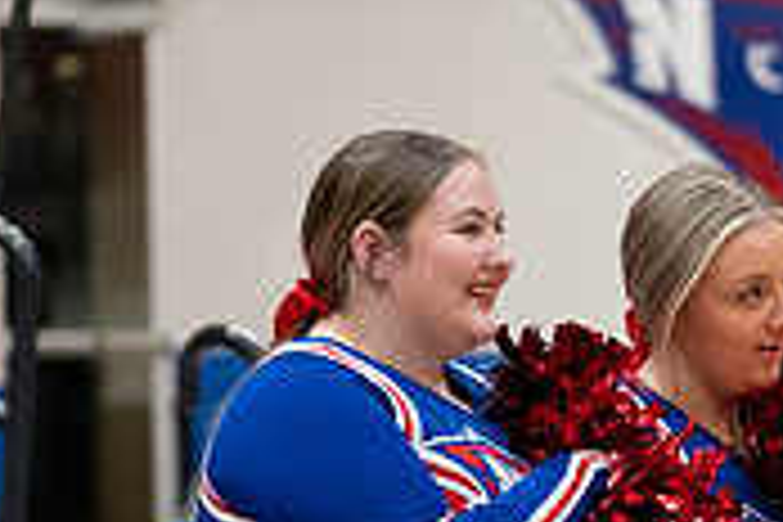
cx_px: 1061
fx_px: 9374
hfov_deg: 4.8
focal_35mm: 431
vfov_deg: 3.2
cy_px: 548
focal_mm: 108
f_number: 2.8
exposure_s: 1/1000
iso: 5000
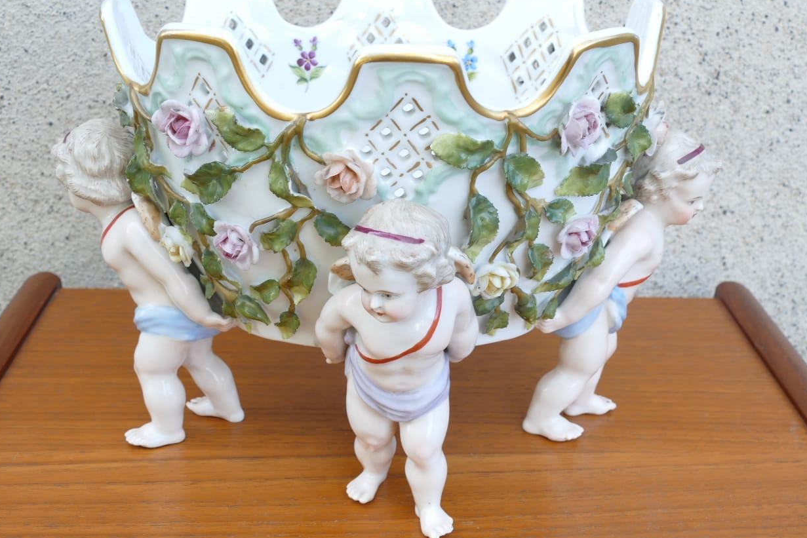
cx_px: 406
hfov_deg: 39.6
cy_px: 293
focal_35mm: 50
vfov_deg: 27.0
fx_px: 1121
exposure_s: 1/80
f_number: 4.5
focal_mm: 13.7
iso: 160
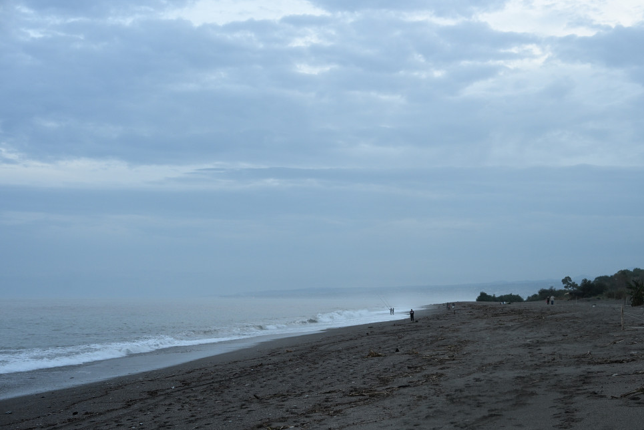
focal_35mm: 55
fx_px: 984
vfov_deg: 24.6
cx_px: 349
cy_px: 220
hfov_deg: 36.2
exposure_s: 1/60
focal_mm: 50
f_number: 5.6
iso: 800
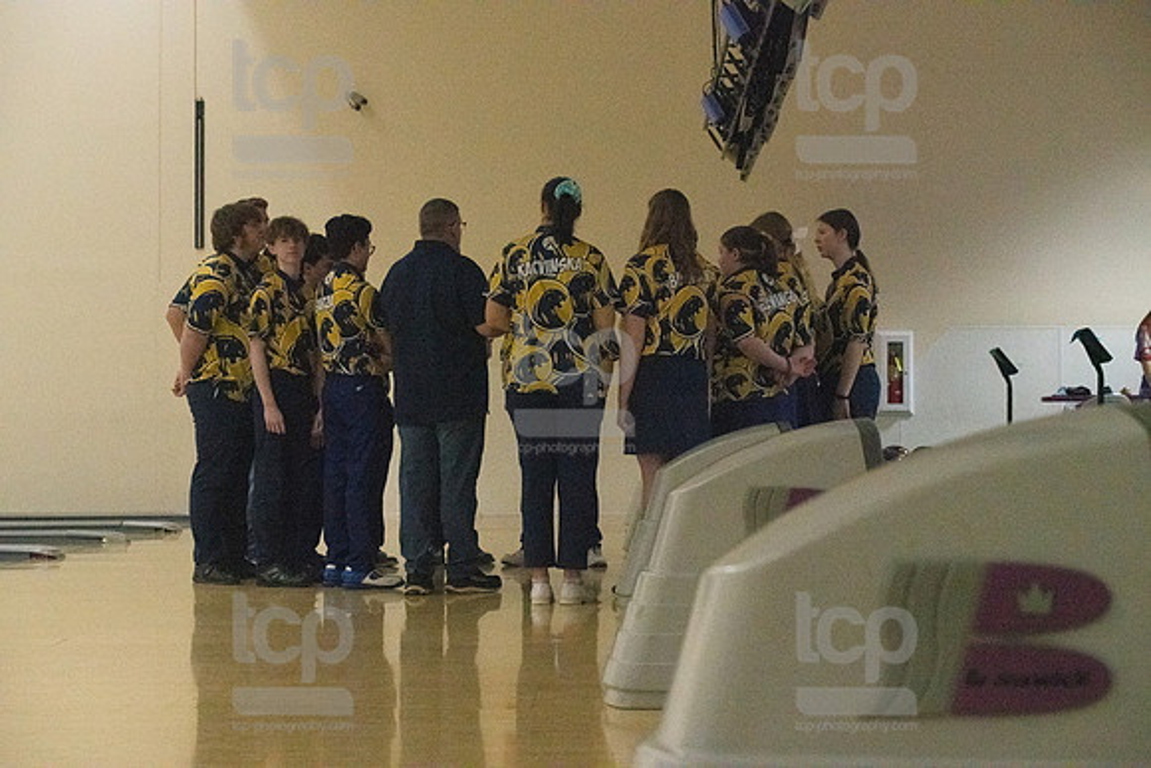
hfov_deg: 28.8
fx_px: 2238
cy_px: 384
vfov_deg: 19.5
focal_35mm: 70
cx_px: 576
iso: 10000
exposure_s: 1/800
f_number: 5.6
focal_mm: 70
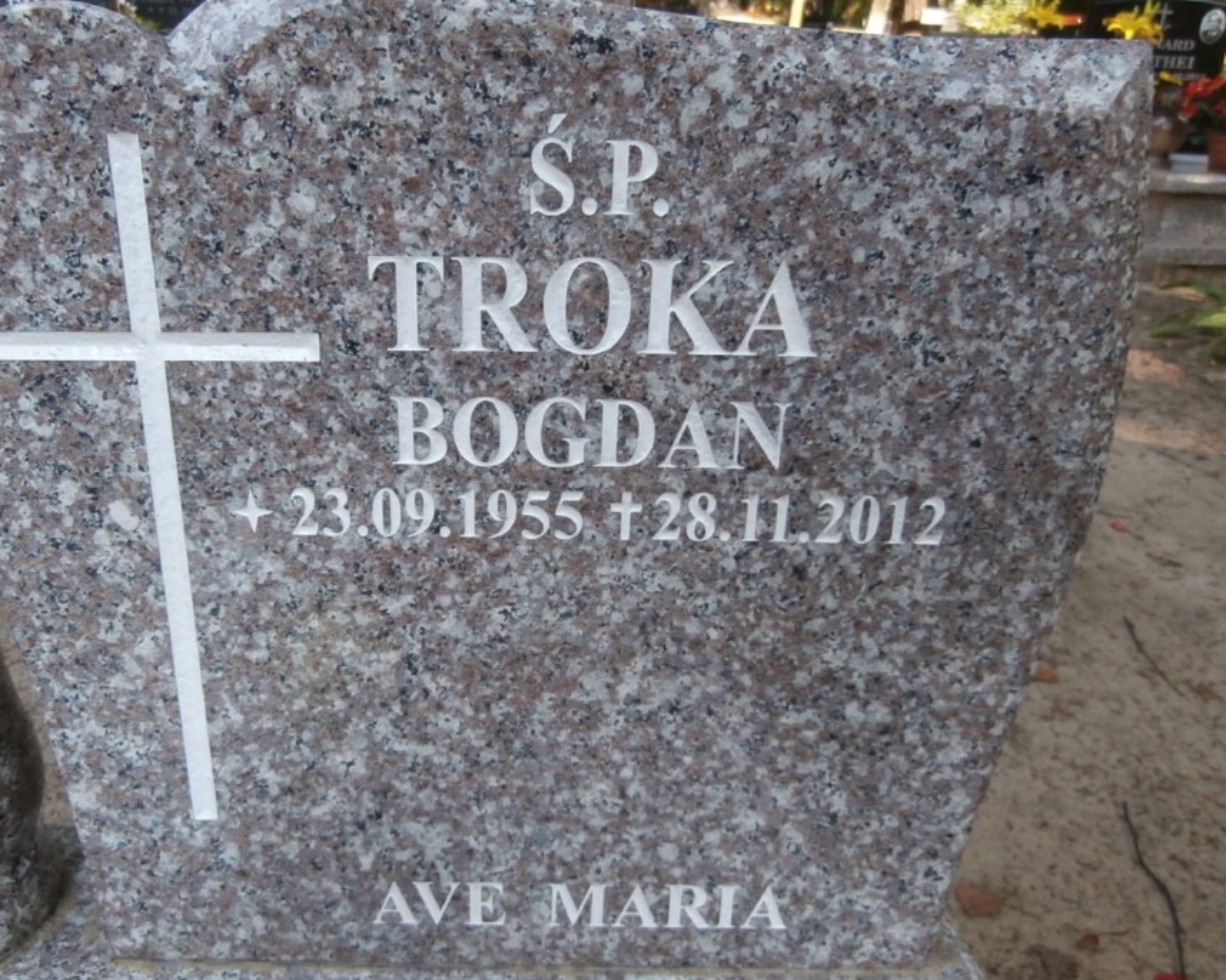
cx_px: 496
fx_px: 1016
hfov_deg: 61.7
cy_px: 481
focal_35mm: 28
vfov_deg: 51.5
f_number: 3
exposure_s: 1/50
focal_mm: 4.2
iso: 100
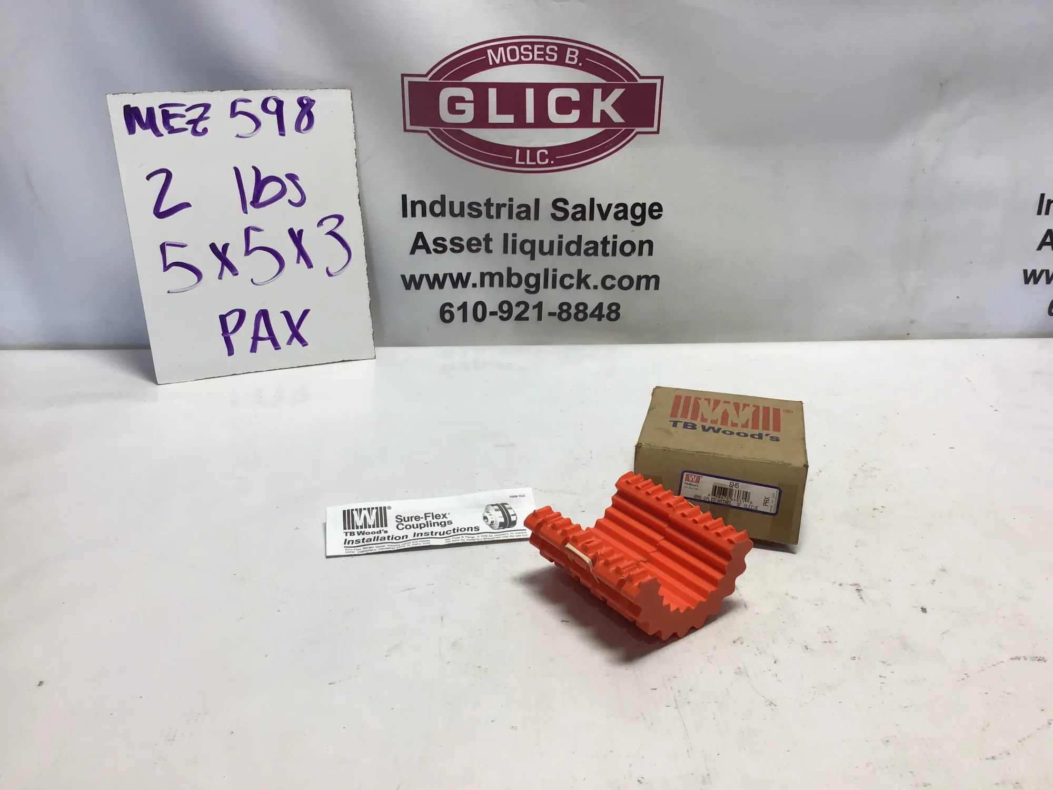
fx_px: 943
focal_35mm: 31
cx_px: 526
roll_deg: -1.1
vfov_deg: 45.4
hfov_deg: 58.4
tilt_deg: -23.2
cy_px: 395
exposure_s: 1/199
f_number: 2.4
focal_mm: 3.3
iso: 25
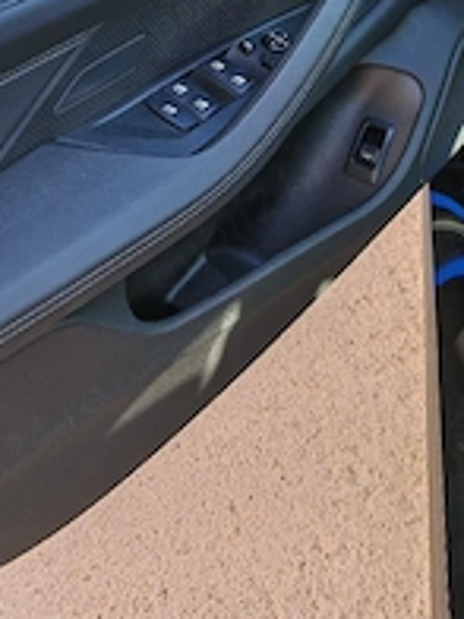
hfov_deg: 26.4
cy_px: 6
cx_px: 312
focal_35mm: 55
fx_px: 983
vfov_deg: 32.3
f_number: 2
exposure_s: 1/100
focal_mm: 6.83
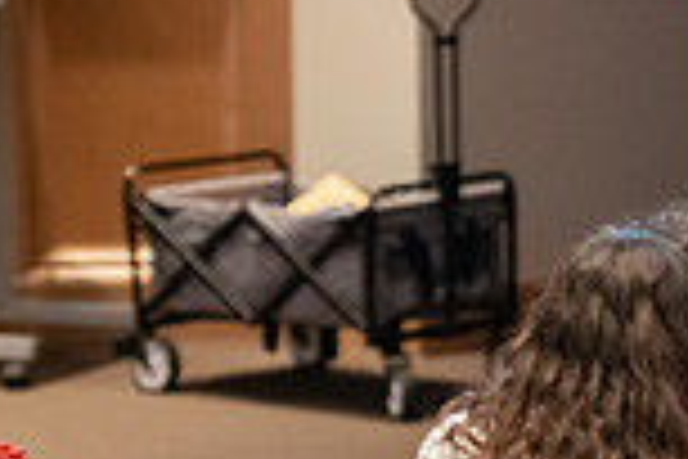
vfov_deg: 3.9
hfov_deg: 5.9
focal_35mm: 349
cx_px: 953
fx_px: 6669
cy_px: 367
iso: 4000
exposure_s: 1/125
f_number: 3.2
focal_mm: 92
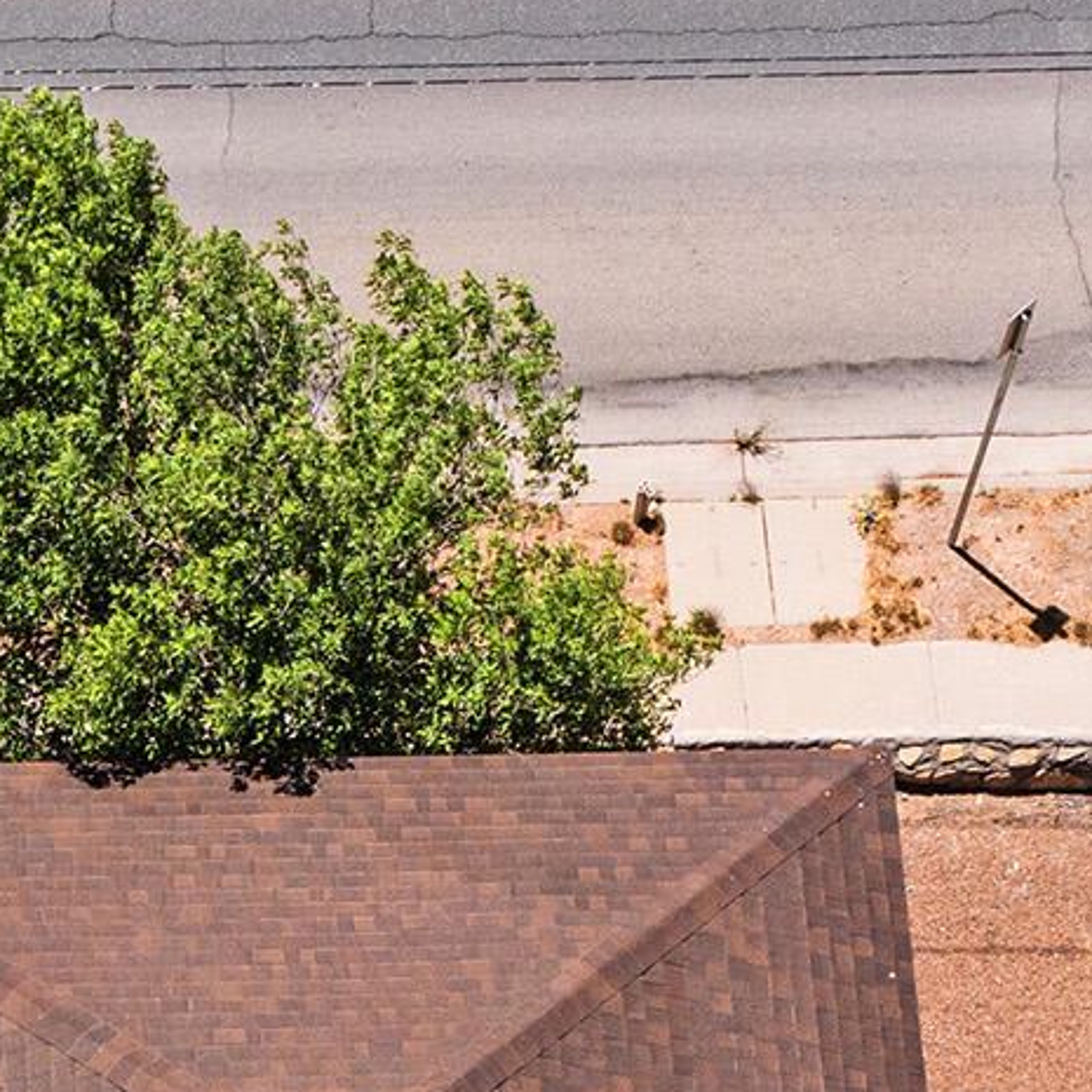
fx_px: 4925
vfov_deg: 12.2
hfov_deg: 12.3
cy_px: 1535
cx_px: -232
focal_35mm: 138
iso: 100
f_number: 6.3
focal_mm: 10.26
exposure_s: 1/640
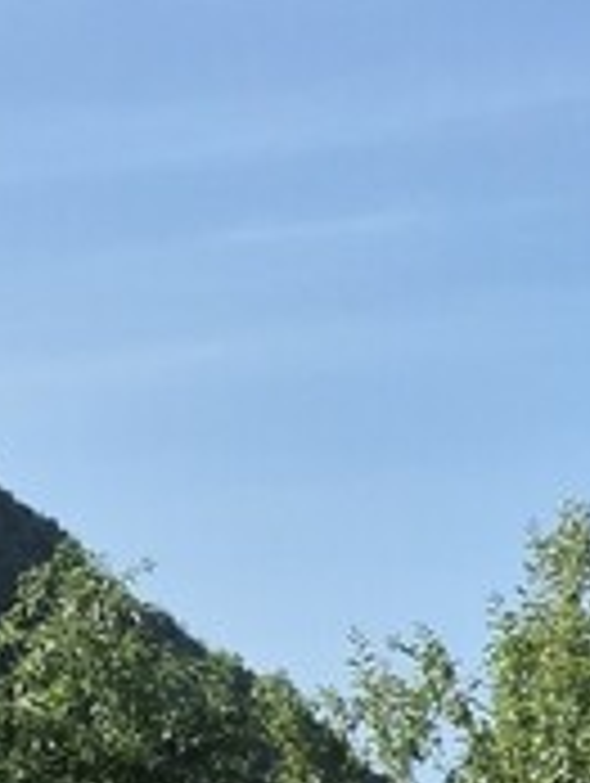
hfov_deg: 10.3
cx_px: 1130
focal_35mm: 135
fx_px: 3060
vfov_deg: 12.2
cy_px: 1768
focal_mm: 5.4
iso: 25
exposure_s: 1/1492
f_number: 1.8
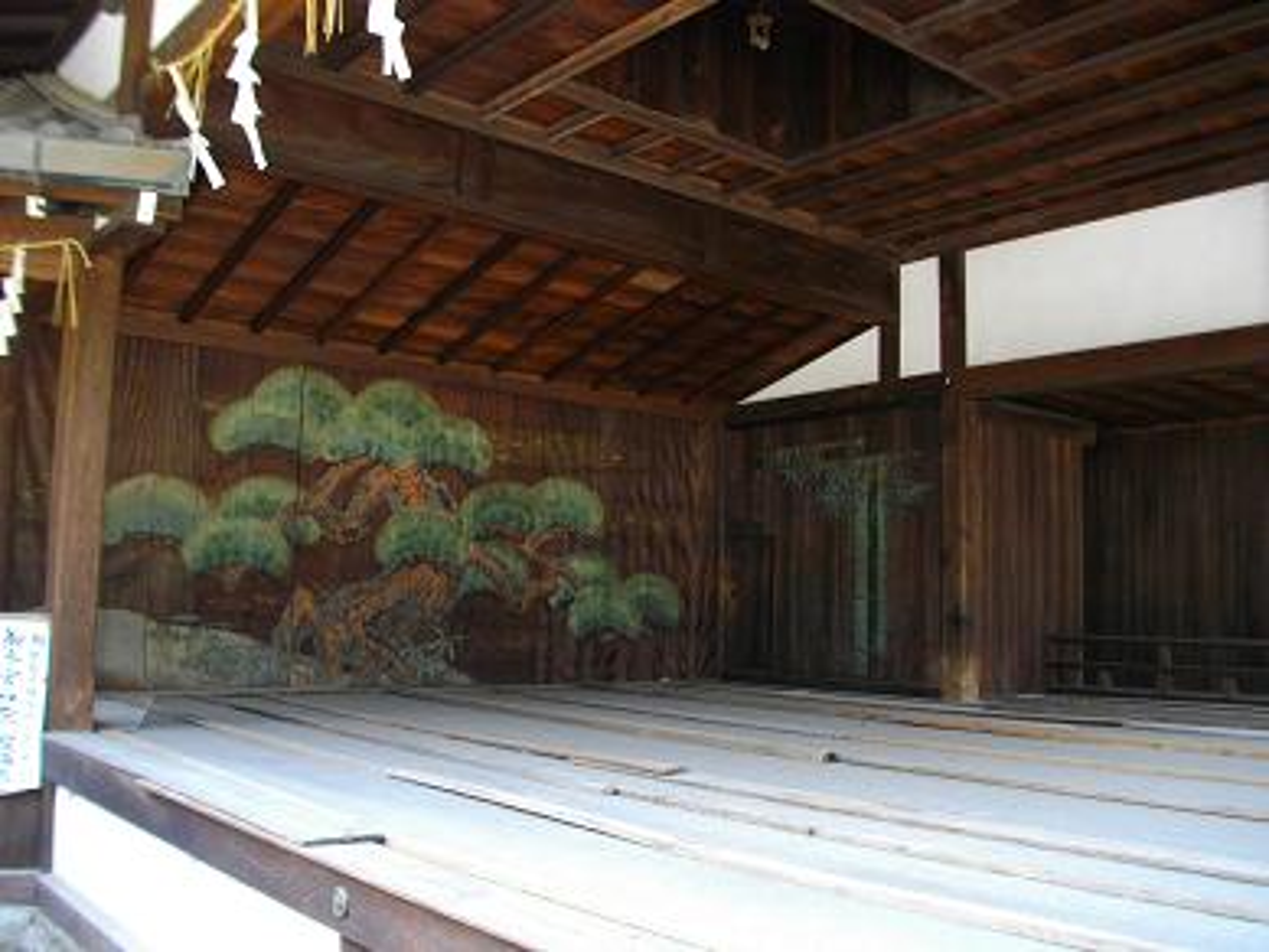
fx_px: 1173
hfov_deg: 56.8
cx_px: 634
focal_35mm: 32
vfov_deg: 44.2
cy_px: 476
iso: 200
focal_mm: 5.7
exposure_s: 1/100
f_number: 2.9
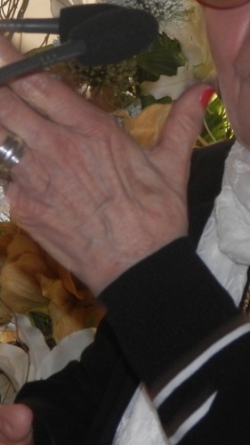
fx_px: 3905
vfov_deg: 6.5
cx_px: 145
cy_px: 171
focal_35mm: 331
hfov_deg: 3.7
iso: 160
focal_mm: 23.6
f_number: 4.7
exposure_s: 1/50
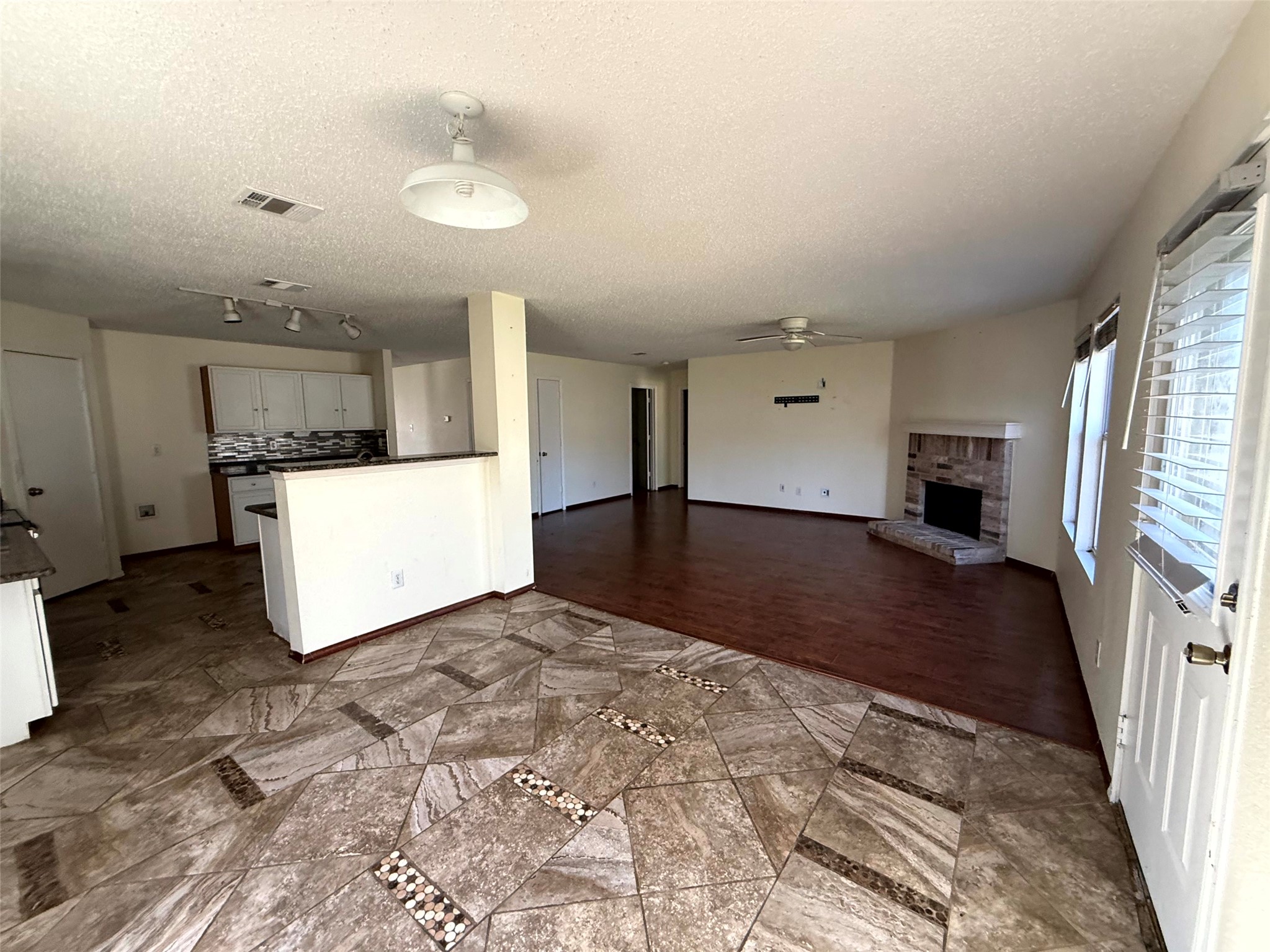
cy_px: 476
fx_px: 514
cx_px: 635
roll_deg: +2.9
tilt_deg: -3.6
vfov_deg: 85.7
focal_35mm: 14
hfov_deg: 102.1
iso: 320
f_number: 2.2
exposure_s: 1/99
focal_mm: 2.22
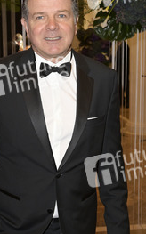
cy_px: 122
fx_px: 395
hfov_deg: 20.8
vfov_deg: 33.0
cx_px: 49
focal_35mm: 62
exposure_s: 1/60
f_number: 5.6
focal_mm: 40
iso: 2500
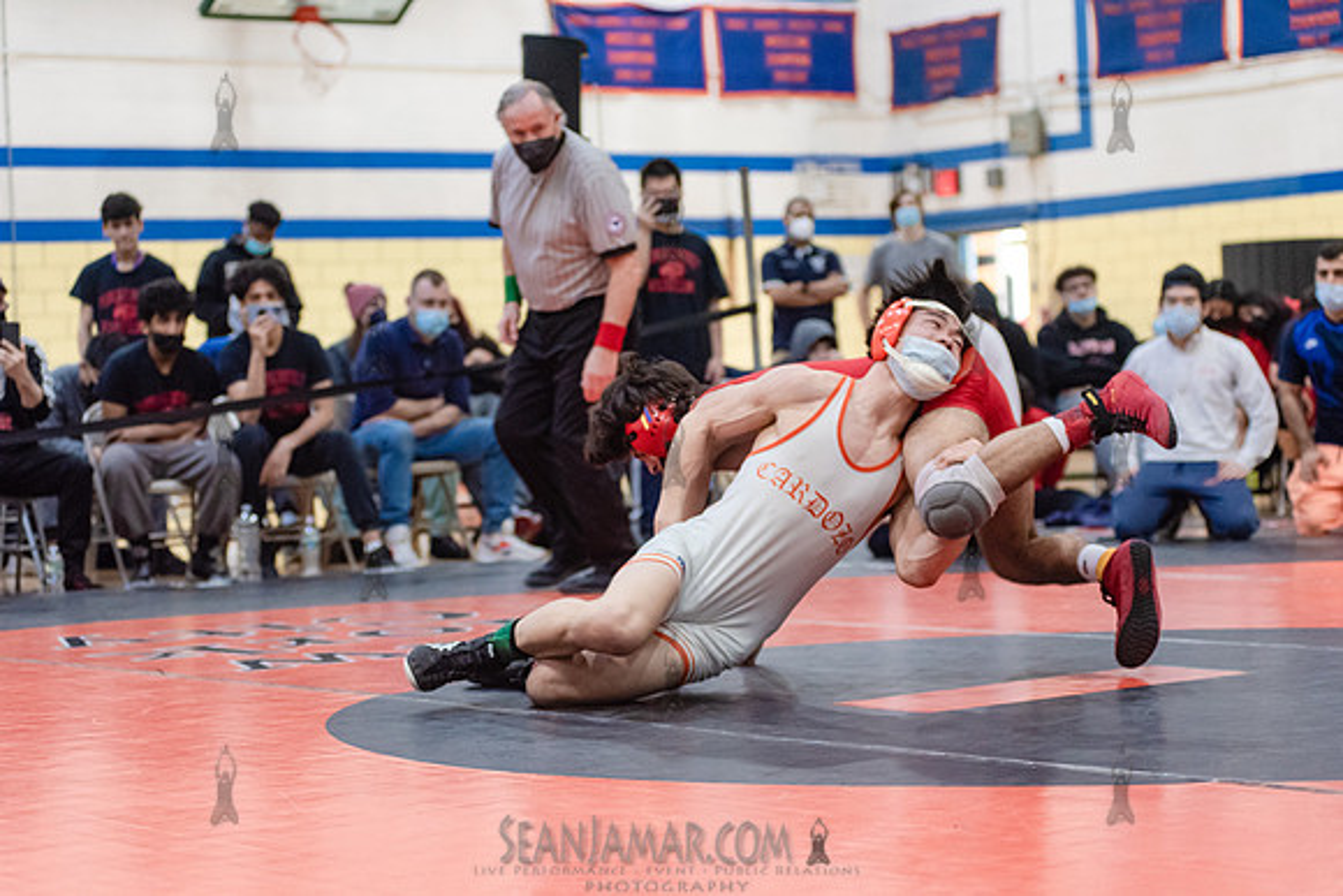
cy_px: 448
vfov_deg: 17.1
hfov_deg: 25.4
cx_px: 672
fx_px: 2985
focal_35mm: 80
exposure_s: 1/400
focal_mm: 80
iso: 4000
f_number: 3.5
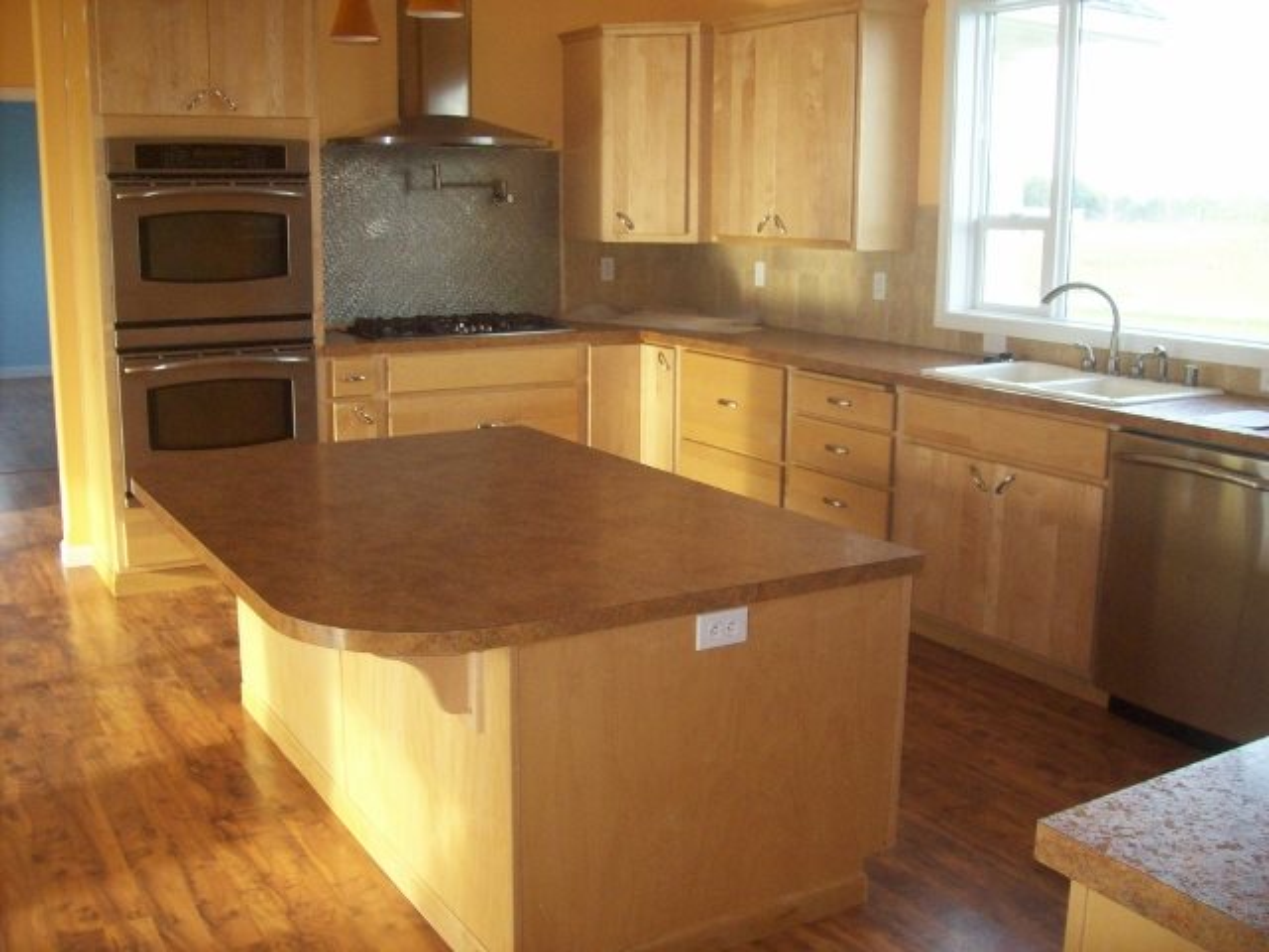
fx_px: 1320
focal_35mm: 36
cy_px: 476
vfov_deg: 39.7
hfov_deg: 51.4
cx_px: 634
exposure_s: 1/64
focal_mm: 6
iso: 200
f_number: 2.7
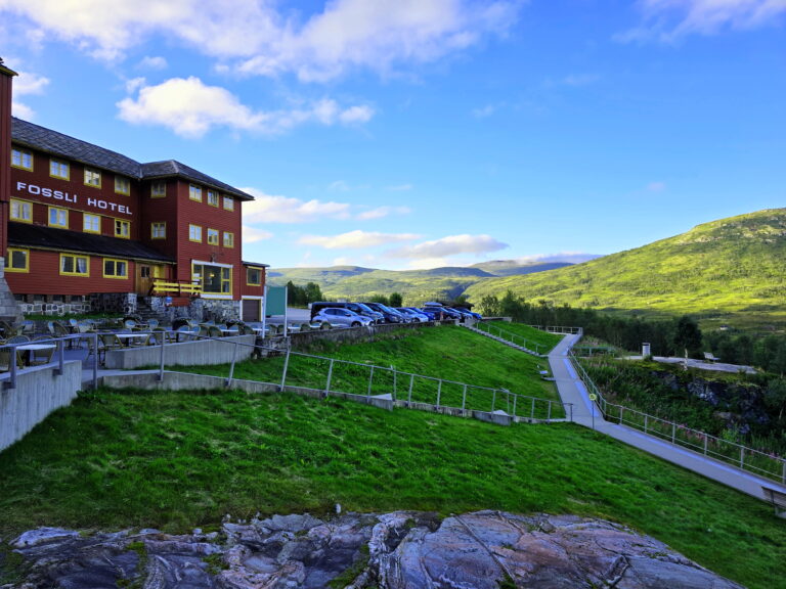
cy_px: 294
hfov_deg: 73.9
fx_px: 522
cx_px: 393
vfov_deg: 58.9
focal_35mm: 23
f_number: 1.7
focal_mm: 6.3
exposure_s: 1/208
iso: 12
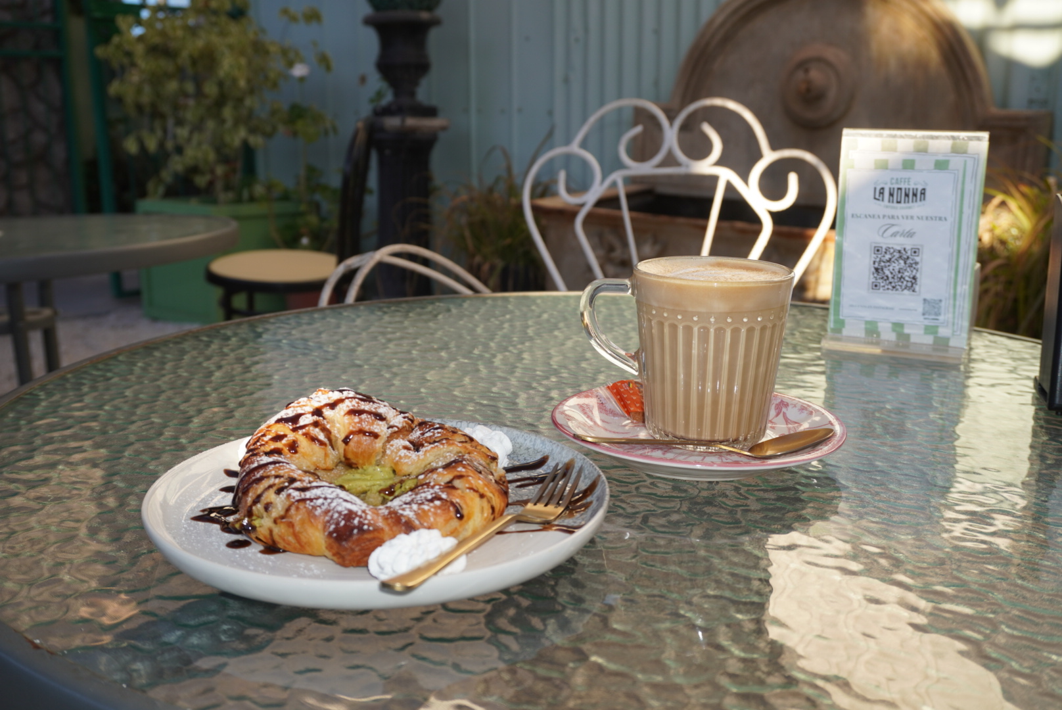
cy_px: 355
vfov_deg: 35.5
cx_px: 531
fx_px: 1107
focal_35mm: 38
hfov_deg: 51.3
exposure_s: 1/125
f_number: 5.6
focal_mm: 25
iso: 100
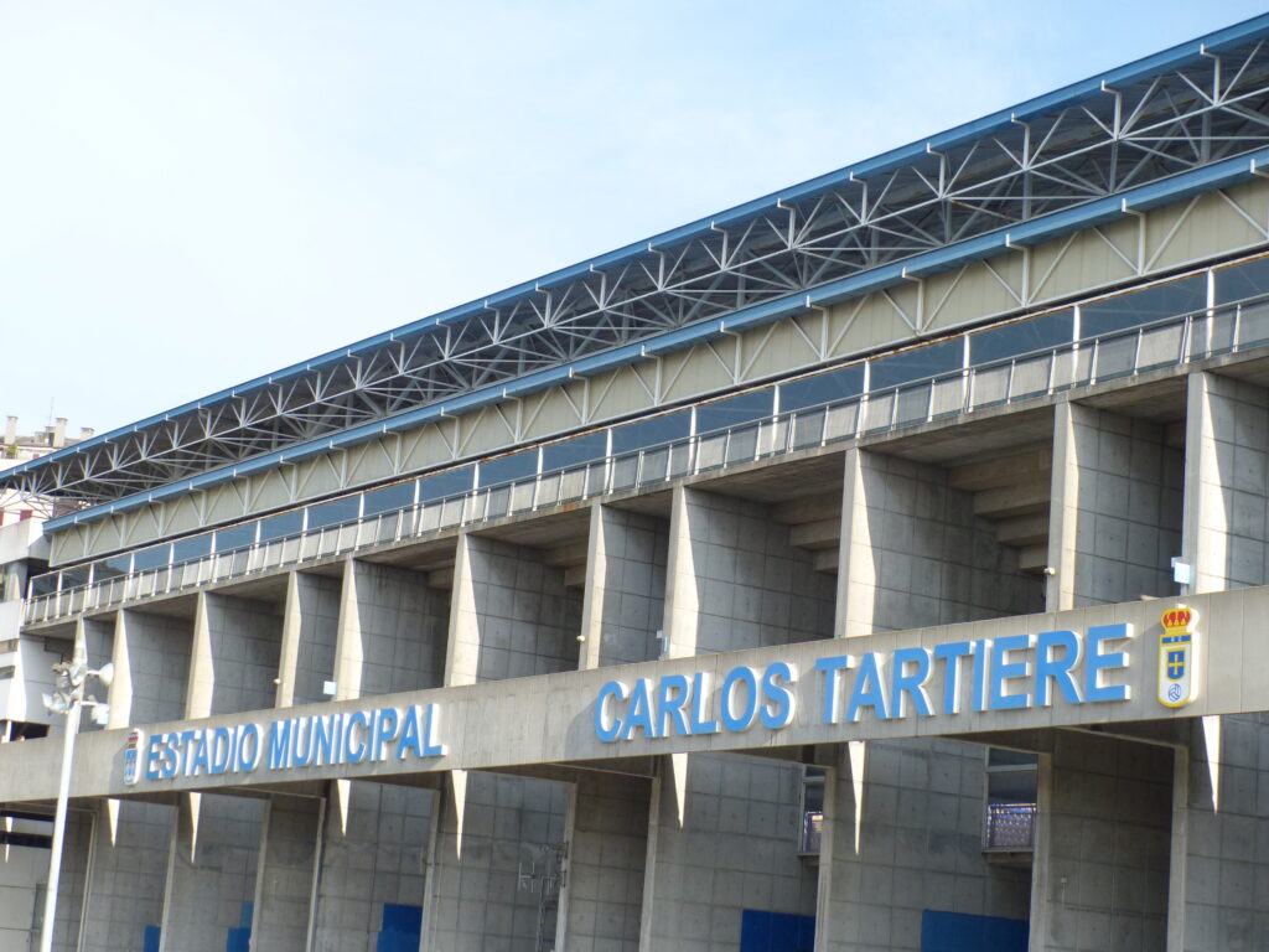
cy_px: 476
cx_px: 634
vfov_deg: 20.4
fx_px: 2639
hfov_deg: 27.0
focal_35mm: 72
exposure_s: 1/2000
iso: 200
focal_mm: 13
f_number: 2.8
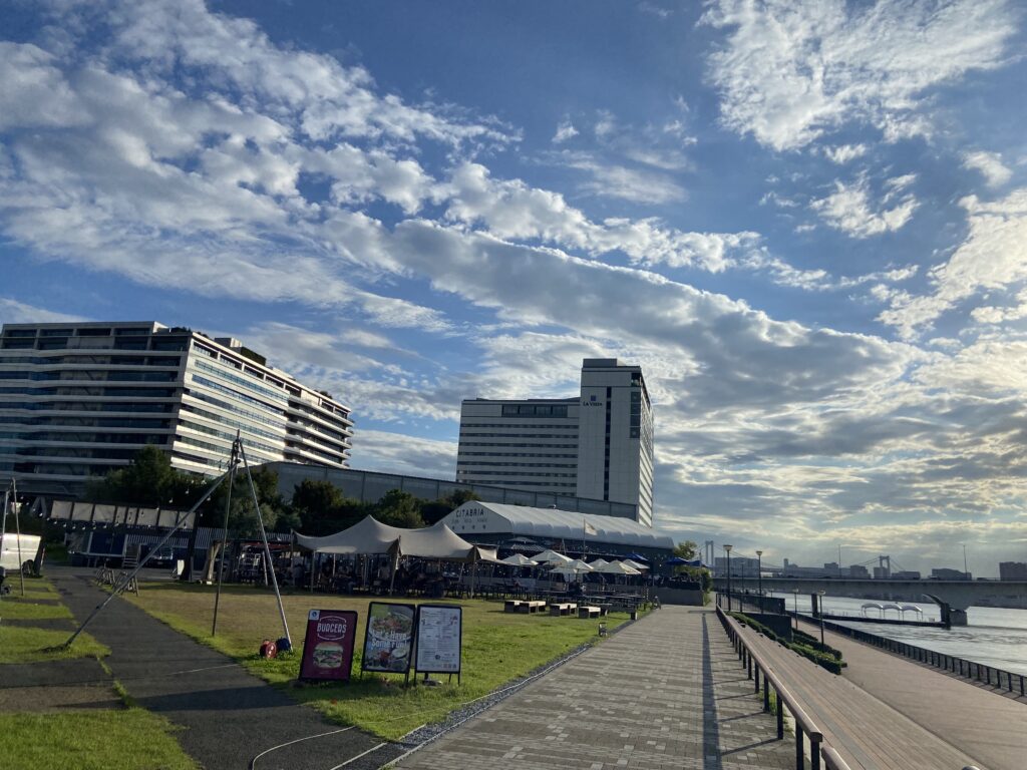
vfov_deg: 53.1
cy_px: 385
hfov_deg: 67.3
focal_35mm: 26
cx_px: 514
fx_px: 771
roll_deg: -3.8
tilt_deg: +11.8
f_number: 1.8
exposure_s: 1/7194
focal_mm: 4.25
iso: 32
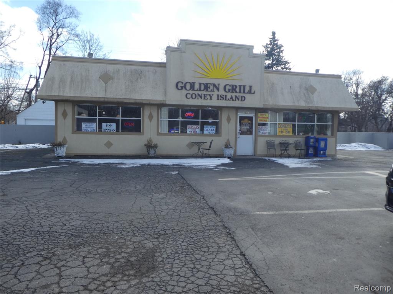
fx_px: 272
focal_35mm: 24
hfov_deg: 71.6
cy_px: 147
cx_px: 196
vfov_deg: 56.8
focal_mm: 4.3
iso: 80
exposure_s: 1/500
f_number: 3.3
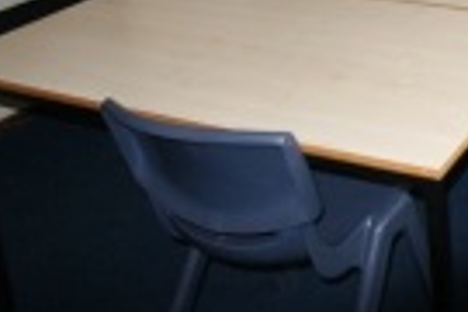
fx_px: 741
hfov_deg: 28.5
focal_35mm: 57
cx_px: 614
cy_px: -133
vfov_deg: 20.8
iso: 400
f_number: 5.6
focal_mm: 10
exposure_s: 1/60
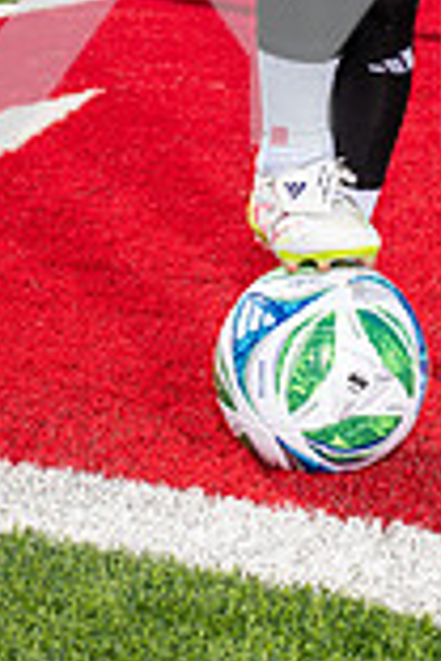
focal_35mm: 121
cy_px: -280
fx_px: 2223
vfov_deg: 15.8
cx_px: 403
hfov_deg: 11.3
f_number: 6.3
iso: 100
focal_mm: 42
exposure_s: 1/400
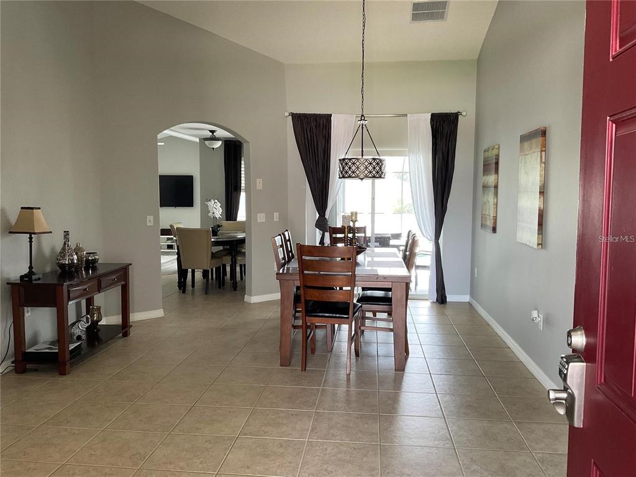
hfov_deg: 61.7
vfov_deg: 48.2
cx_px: 318
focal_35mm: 29
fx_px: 533
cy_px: 238
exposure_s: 1/60
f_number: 1.8
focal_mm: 3
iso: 80
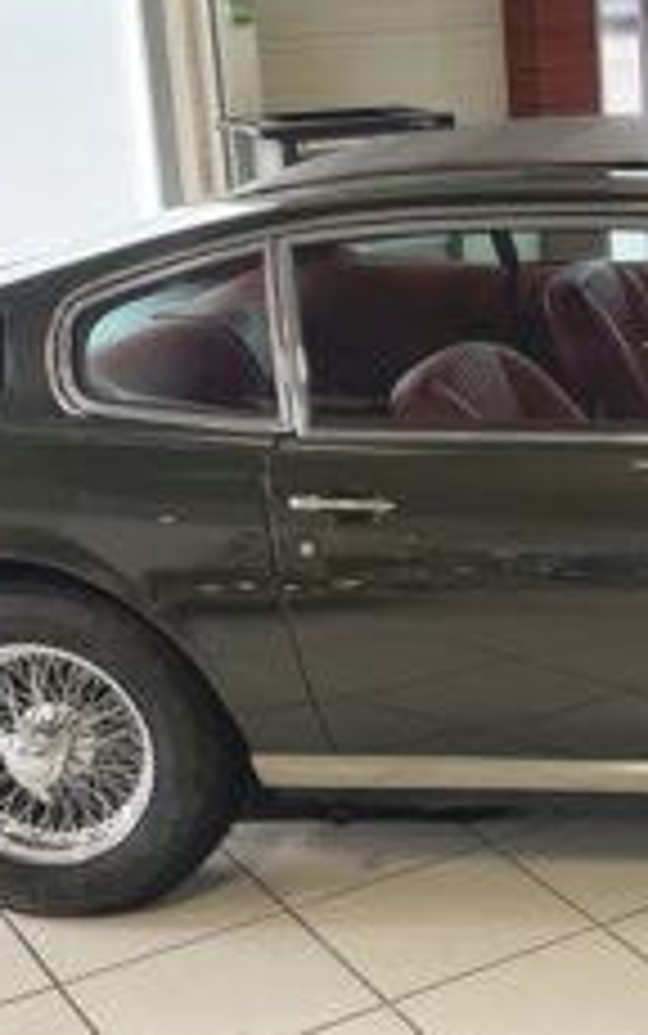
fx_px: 2032
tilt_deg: -14.5
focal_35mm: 72
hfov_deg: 17.3
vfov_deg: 28.6
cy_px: 459
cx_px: 788
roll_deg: +1.8
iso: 64
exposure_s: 1/100
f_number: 1.6
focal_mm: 4.2
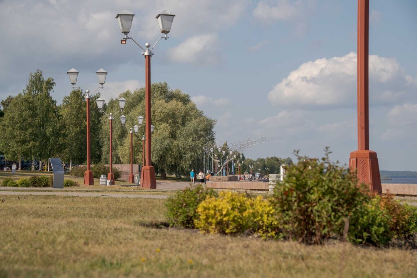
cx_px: 208
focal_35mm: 80
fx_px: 921
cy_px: 139
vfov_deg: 17.2
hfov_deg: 25.5
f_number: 5
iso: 100
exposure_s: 1/640
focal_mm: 53
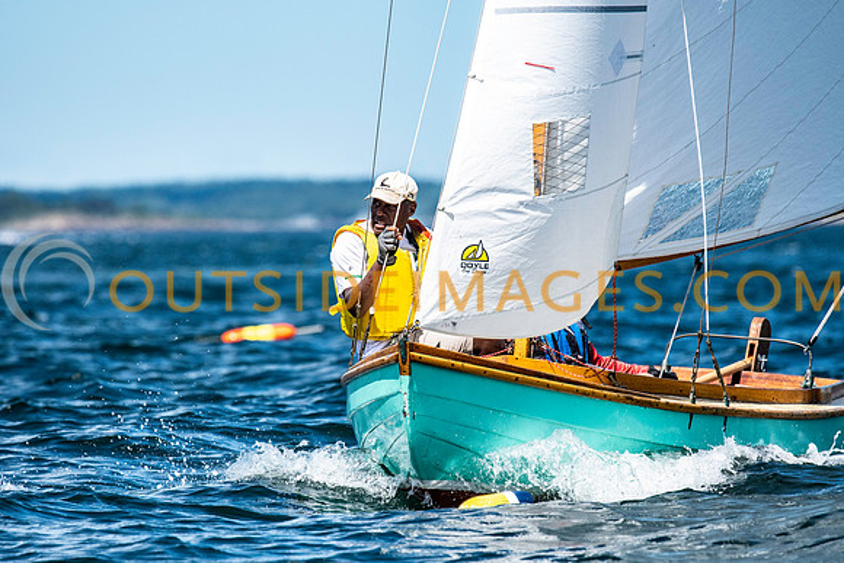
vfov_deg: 3.1
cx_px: 422
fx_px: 10552
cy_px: 282
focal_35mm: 450
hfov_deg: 4.6
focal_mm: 300
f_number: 5
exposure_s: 1/5000
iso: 500
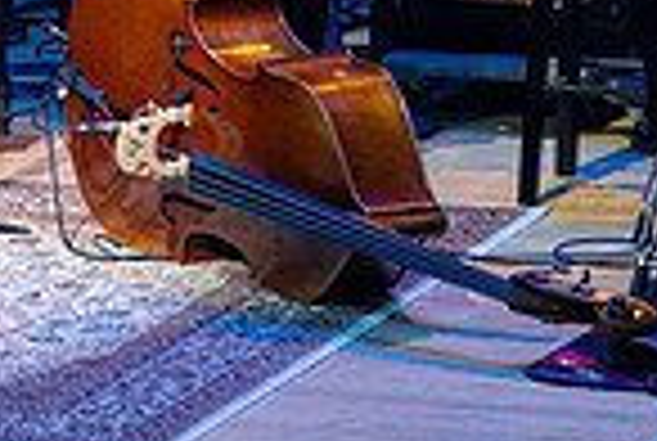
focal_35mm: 792
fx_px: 14483
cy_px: -281
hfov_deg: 2.6
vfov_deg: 1.7
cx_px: -392
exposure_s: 1/320
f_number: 5.6
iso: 2500
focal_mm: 200
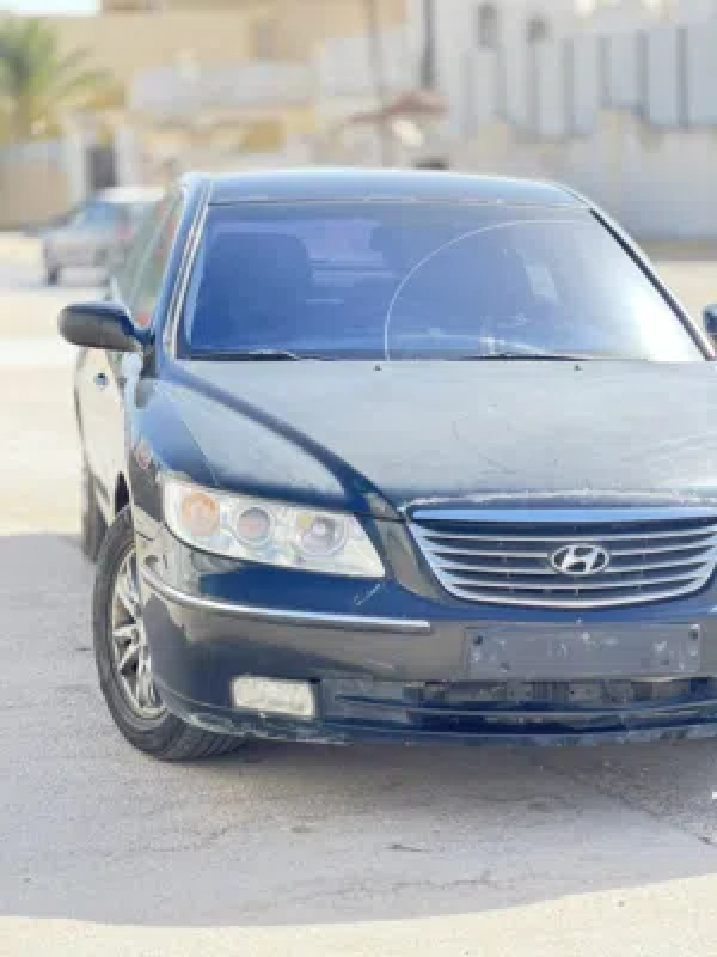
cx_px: 358
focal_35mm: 77
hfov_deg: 19.1
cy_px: 478
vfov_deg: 25.3
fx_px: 2127
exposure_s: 1/121
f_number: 2.8
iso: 50
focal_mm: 9
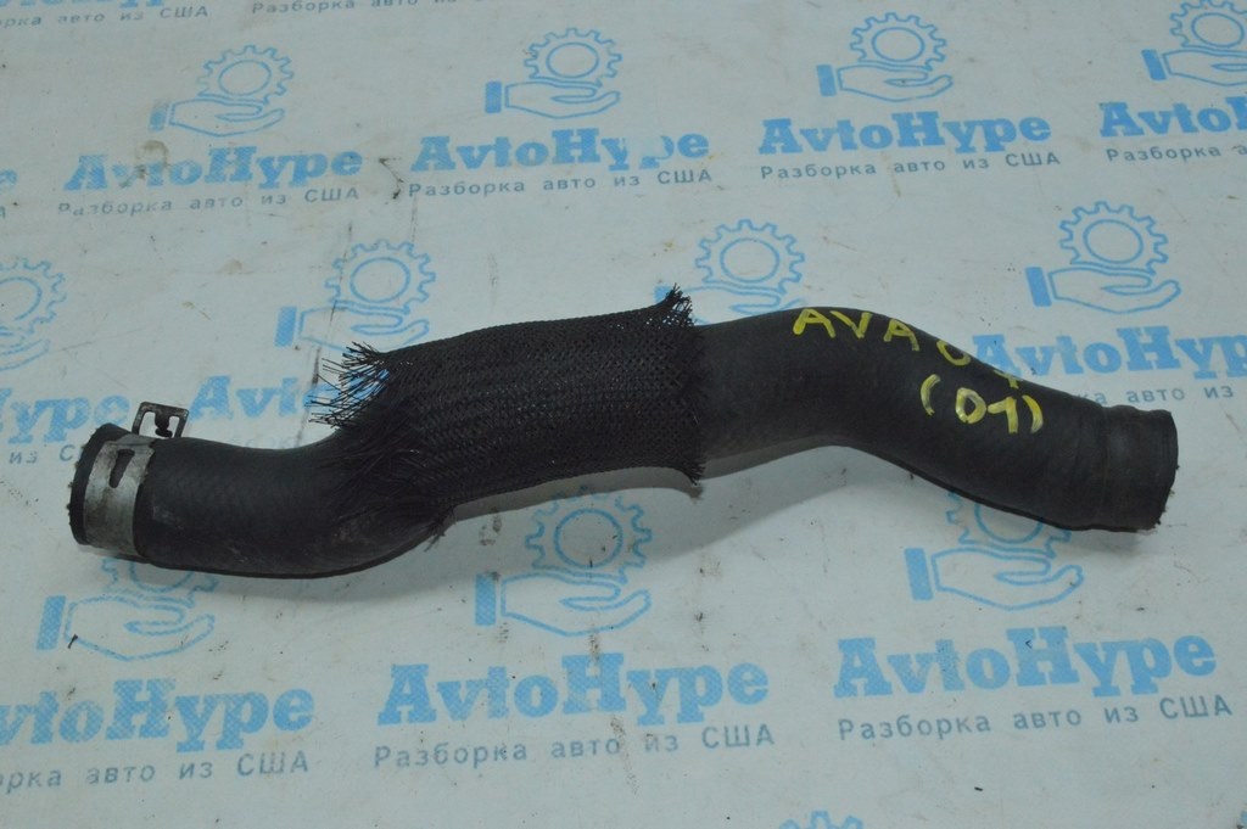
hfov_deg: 48.0
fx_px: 1402
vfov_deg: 33.0
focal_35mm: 40
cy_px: 414
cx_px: 624
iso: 5600
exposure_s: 1/200
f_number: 16
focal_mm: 27
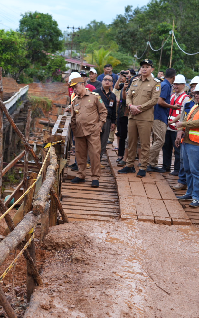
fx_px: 608
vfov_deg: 29.4
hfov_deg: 17.9
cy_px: 149
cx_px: -20
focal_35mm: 70
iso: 100
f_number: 4.5
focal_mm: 42
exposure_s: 1/80
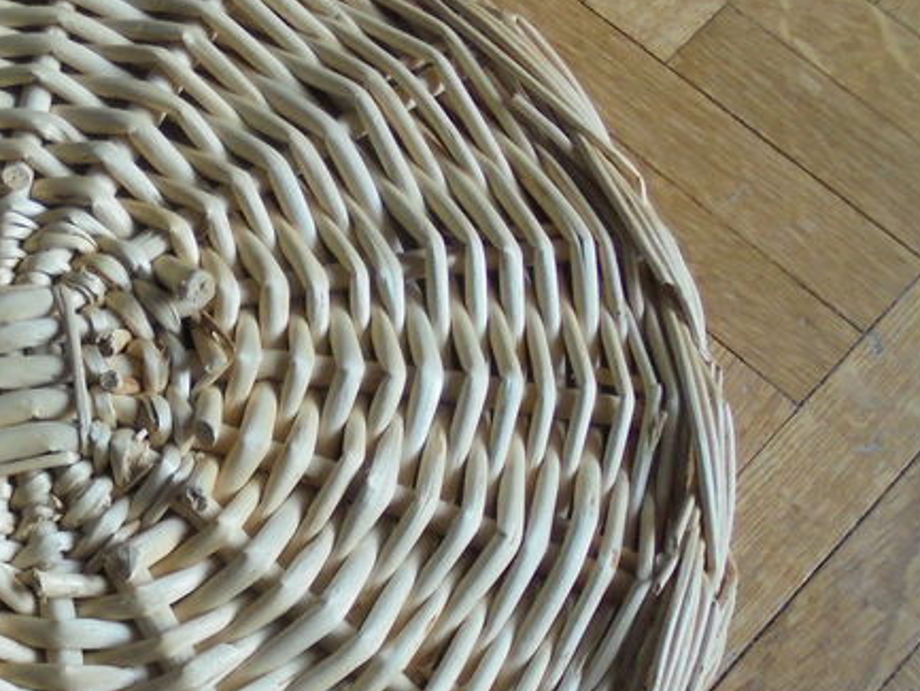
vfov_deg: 24.1
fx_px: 1595
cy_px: 534
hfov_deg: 29.2
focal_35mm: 60
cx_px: -79
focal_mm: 4.6
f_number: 3.5
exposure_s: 1/30
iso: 250
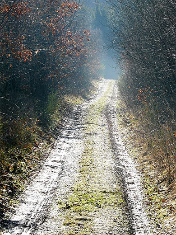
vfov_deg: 12.6
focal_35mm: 157
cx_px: 88
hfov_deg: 9.5
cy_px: 118
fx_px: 1064
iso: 100
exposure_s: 1/250
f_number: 5.6
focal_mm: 25.9
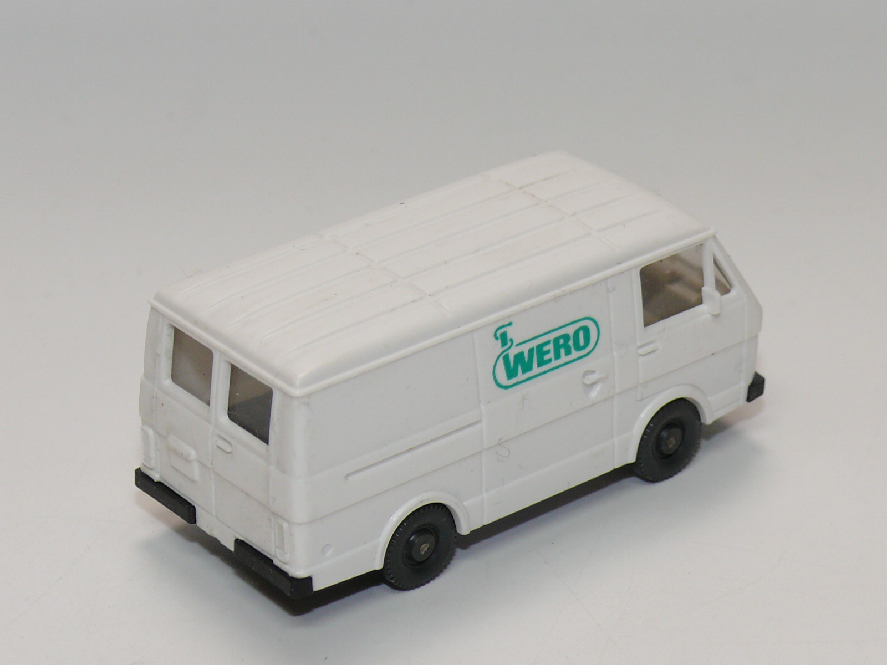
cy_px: 332
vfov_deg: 11.0
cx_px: 444
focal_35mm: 135
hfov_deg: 14.6
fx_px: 3459
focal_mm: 16.2
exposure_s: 1/30
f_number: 4
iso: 100
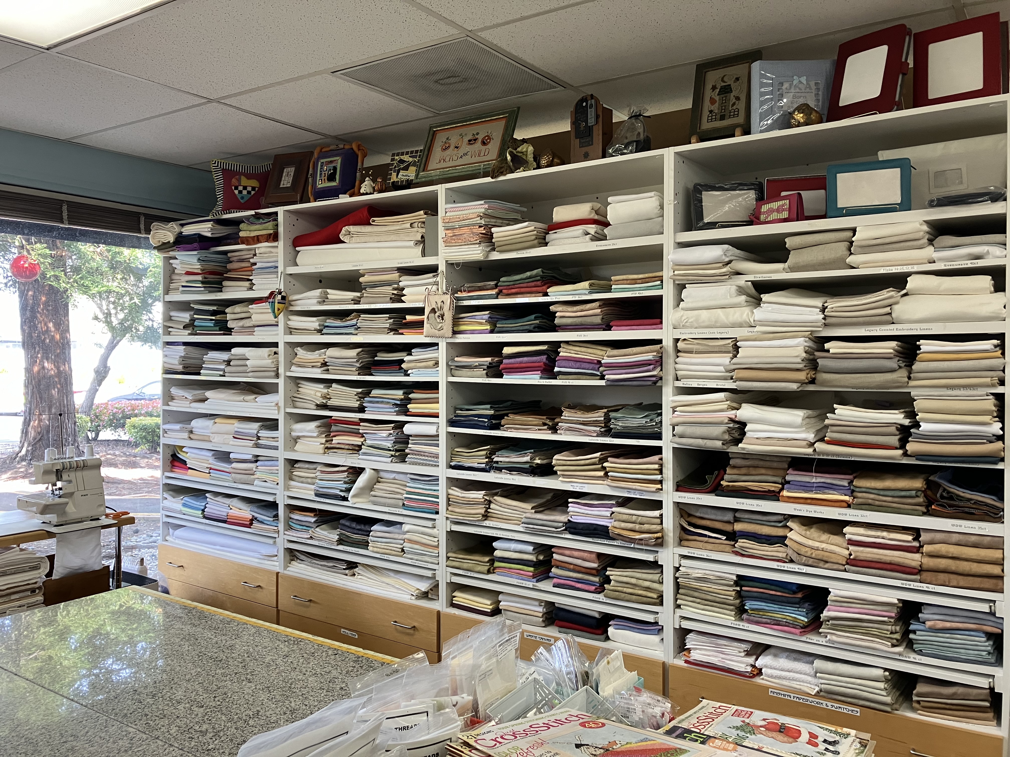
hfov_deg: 63.4
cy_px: 378
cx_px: 505
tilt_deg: -1.5
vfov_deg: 49.7
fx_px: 817
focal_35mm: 28
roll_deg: -0.4
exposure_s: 1/60
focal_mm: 3.99
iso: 80
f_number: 1.8
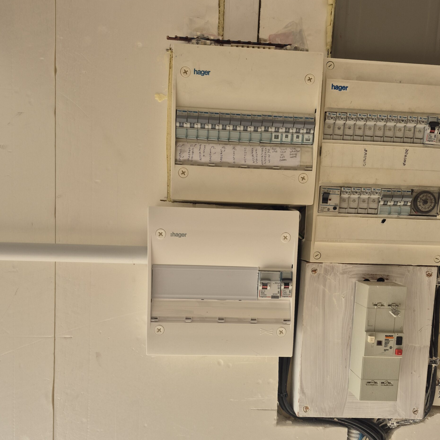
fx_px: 403
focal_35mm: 28
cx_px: 227
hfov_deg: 57.3
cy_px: 277
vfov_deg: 56.6
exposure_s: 1/354
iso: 25
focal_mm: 5.4
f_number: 1.8
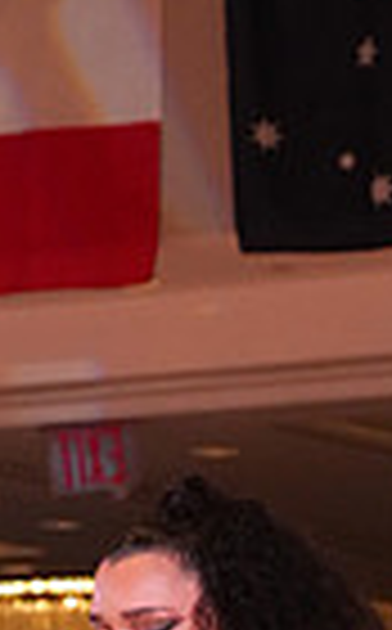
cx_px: -223
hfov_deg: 4.4
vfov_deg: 6.9
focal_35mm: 296
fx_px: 5081
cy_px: 1084
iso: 6400
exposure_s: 1/500
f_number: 5.6
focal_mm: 70
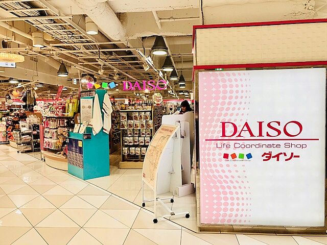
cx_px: 164
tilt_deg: -3.0
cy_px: 122
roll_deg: +0.6
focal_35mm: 28
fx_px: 265
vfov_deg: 49.7
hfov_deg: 63.4
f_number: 1.8
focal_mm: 4
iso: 20
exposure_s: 1/164
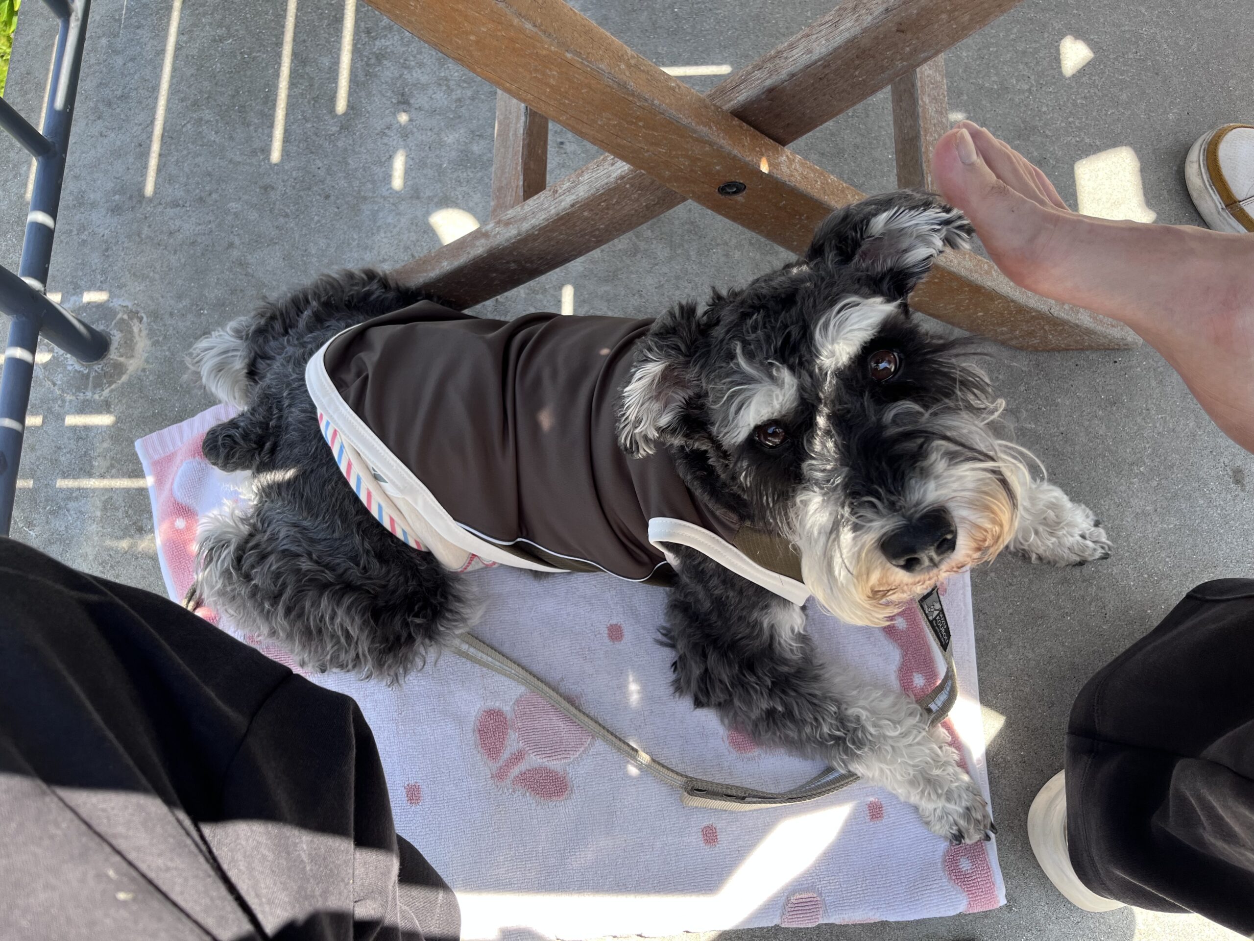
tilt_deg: -74.8
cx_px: 627
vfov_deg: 53.1
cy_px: 470
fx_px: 942
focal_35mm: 26
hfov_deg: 67.3
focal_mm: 5.1
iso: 50
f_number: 1.6
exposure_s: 1/401
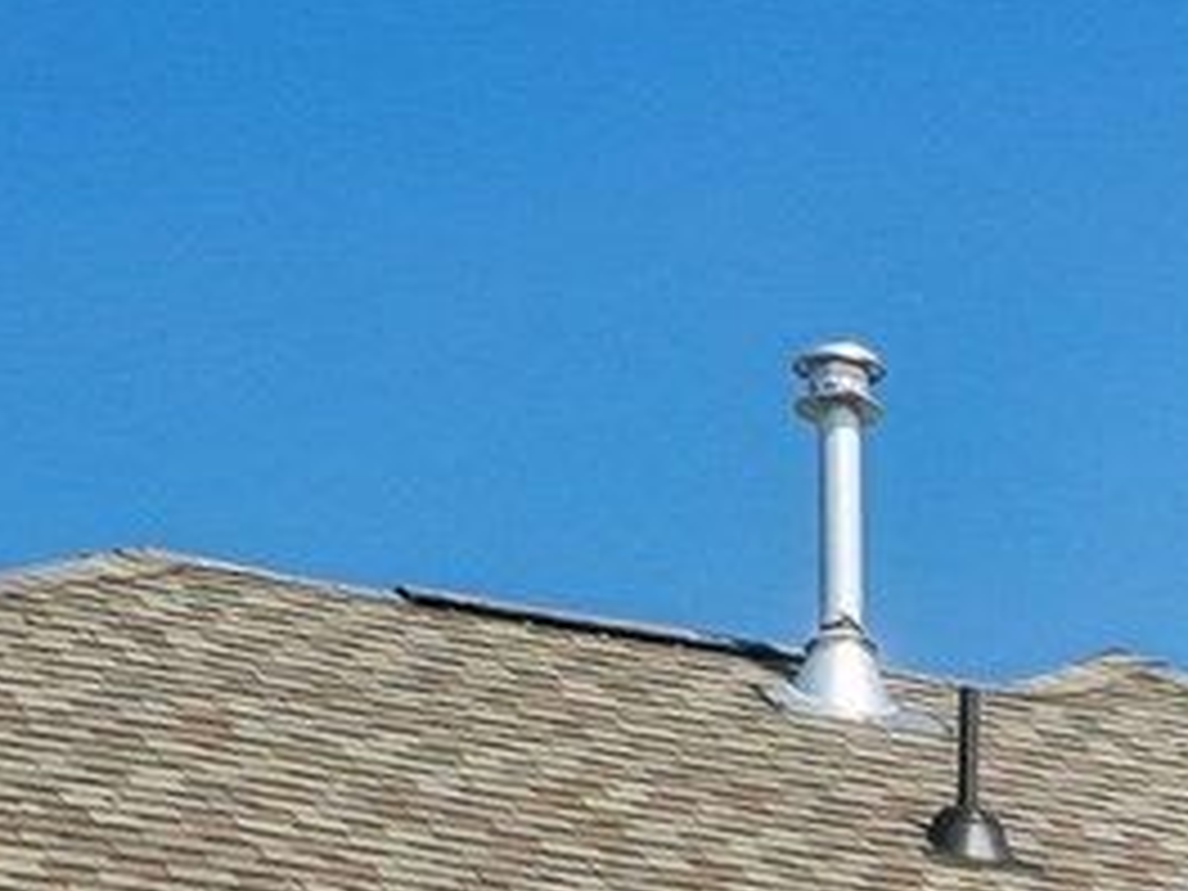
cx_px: 2326
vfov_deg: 6.1
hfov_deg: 8.4
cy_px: 2756
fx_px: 7688
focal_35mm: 224
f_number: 8
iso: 100
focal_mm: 20
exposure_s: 1/200
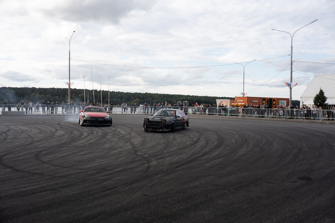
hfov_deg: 54.4
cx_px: 168
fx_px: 326
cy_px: 112
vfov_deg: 37.9
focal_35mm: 35
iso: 100
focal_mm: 35
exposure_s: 1/2000
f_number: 2.2
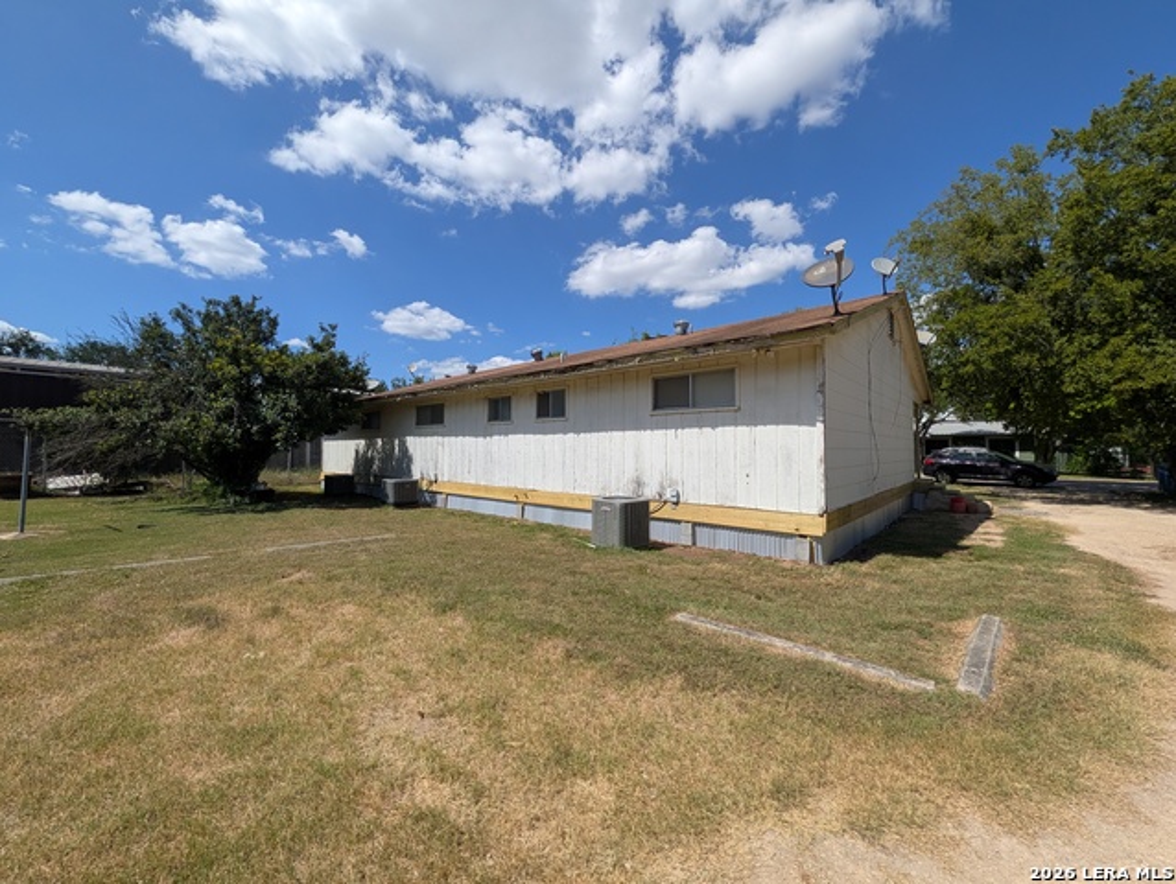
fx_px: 408
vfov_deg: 94.6
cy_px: 442
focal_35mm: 12
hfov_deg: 110.5
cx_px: 588
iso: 46
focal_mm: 2.02
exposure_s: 1/4505
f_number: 1.7
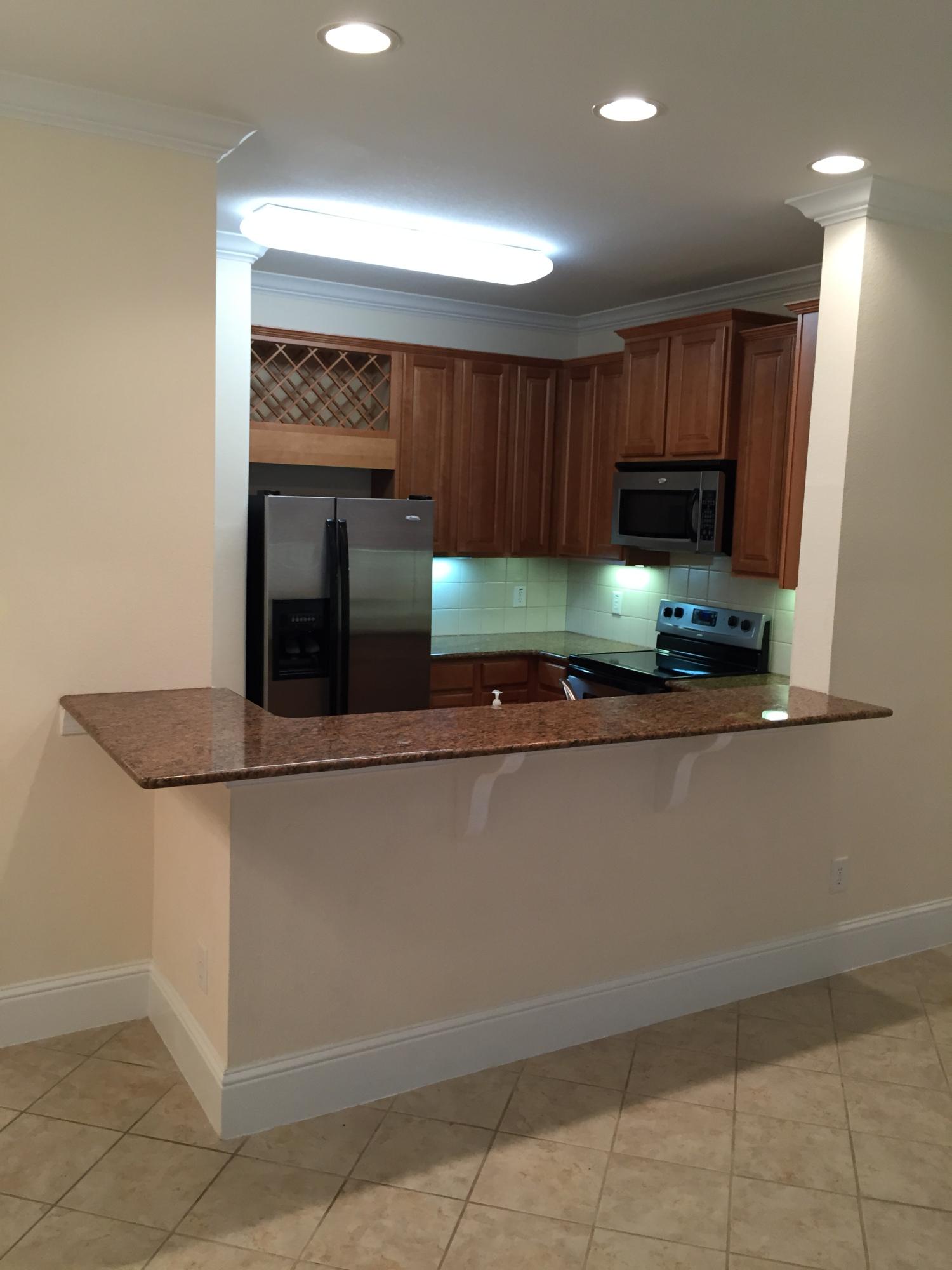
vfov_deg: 61.7
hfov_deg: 48.2
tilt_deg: -5.4
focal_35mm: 29
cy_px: 635
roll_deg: -2.3
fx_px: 1063
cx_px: 476
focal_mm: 4.15
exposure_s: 1/30
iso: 80
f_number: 2.2
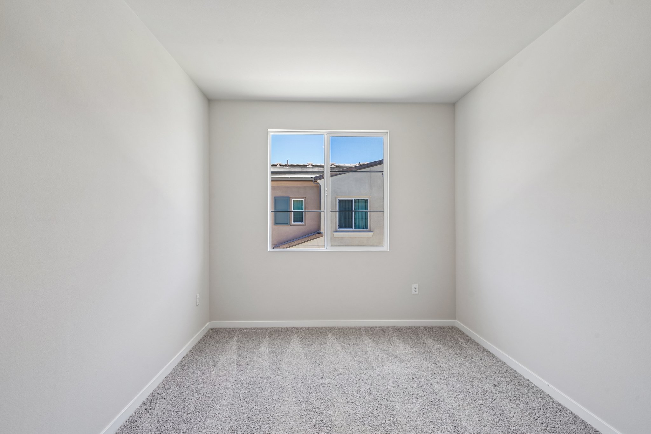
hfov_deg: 93.3
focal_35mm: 17
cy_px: 217
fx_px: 307
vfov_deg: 70.4
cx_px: 326
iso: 200
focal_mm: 17
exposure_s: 1/30
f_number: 9
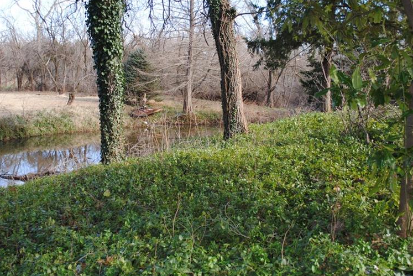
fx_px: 425
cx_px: 192
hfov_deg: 51.8
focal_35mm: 37
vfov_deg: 35.9
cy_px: 116
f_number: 3.5
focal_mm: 18
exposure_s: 1/160
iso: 100
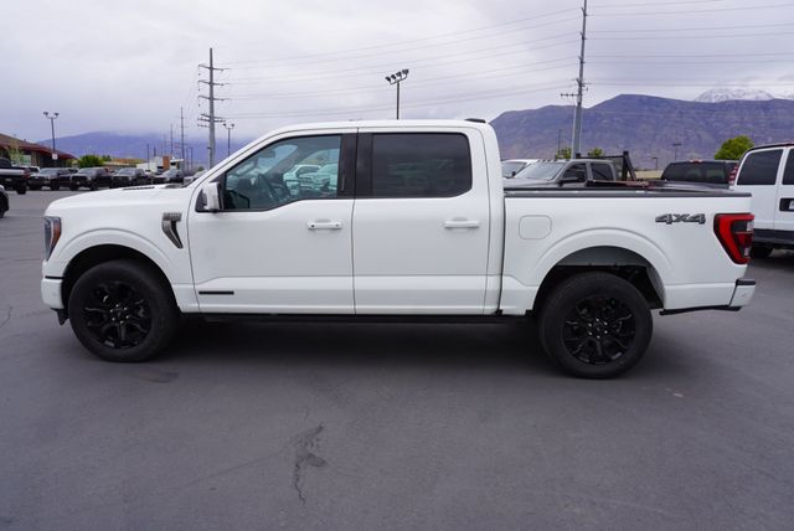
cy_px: 266
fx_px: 530
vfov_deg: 53.2
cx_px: 397
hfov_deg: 73.7
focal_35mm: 24
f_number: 10
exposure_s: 1/160
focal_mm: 16
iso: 100
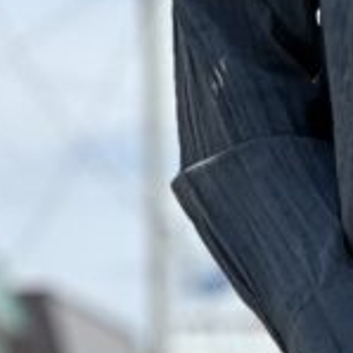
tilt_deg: -2.1
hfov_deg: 3.7
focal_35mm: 467
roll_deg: +1.7
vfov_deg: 3.7
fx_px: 5388
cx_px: 647
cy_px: 993
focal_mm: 9
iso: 32
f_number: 2.8
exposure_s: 1/368
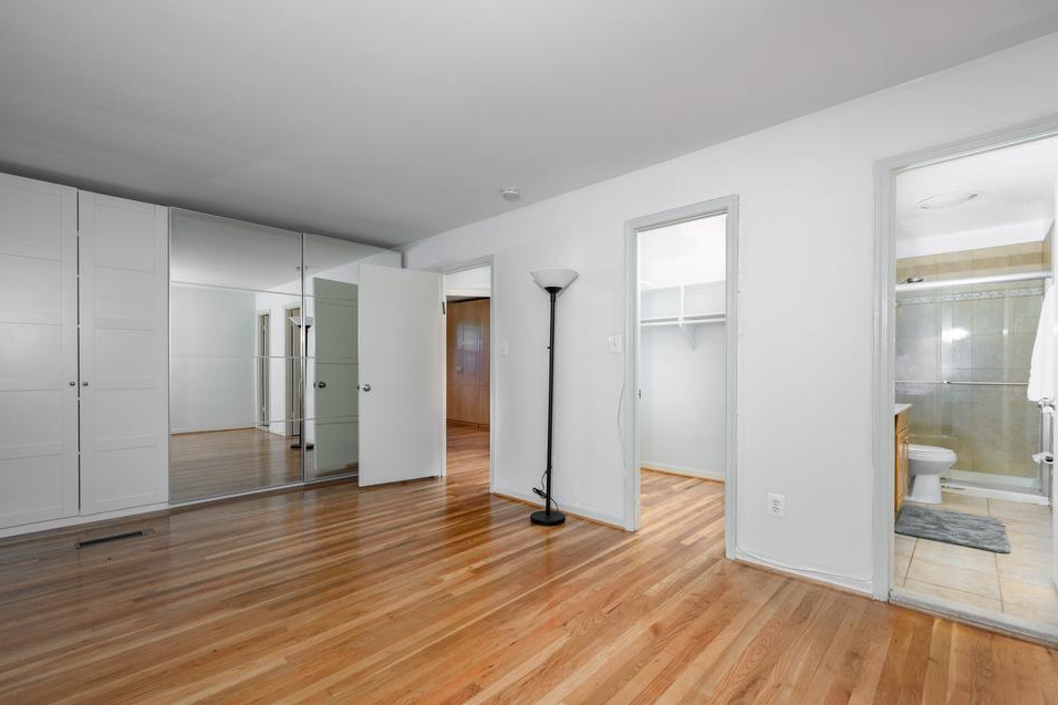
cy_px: 377
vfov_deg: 77.2
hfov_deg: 100.4
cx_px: 526
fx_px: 441
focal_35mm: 15
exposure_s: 1/60
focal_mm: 14
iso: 320
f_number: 6.3
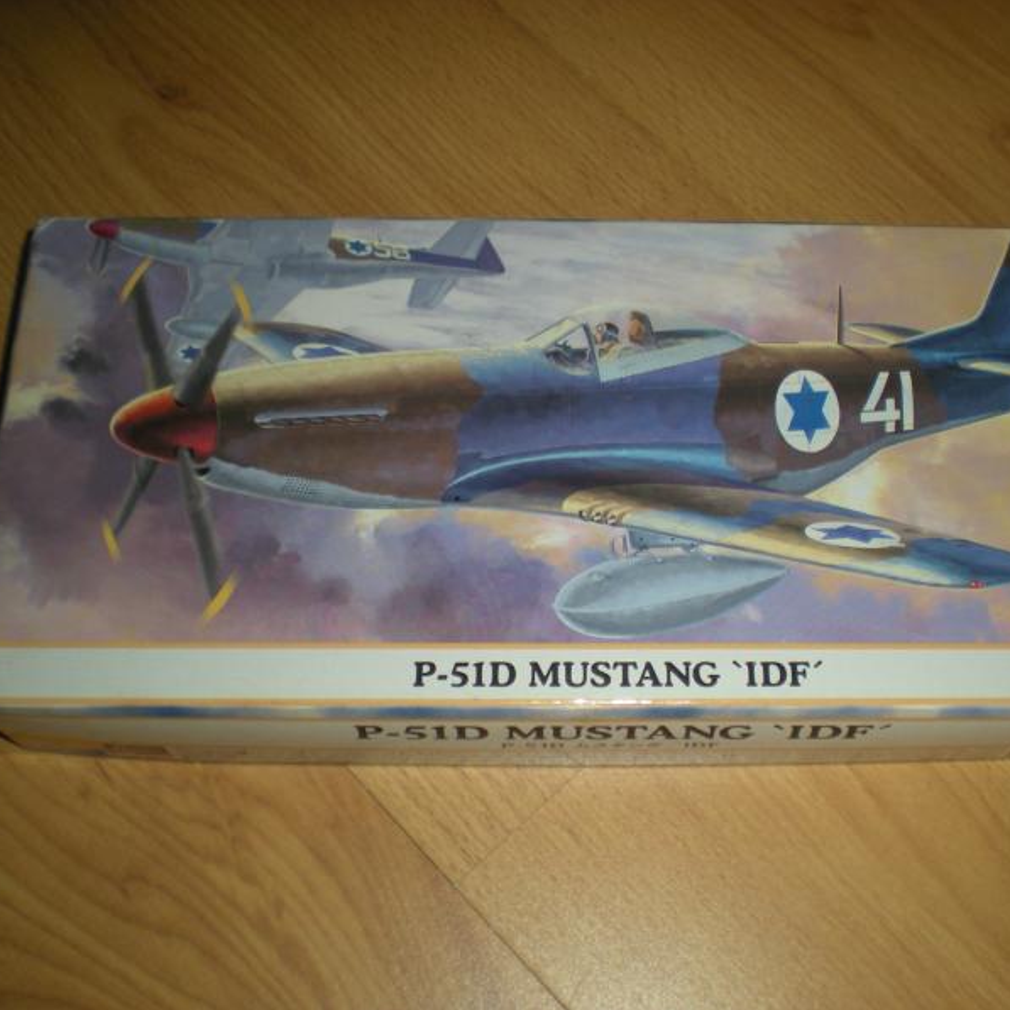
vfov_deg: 37.6
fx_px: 1485
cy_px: 504
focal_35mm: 45
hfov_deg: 37.4
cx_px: 596
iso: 64
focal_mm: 6.3
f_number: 3.1
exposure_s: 1/60
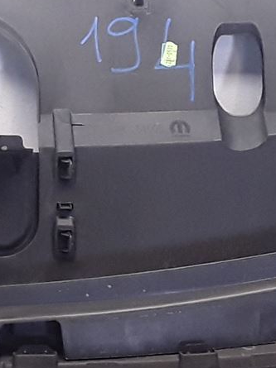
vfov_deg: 15.3
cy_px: 161
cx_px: -123
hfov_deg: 11.1
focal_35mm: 129
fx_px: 1373
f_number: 1.9
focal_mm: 2.91
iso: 100
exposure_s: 1/100
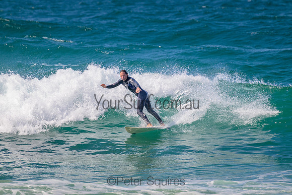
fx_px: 6490
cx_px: 146
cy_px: 98
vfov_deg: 1.7
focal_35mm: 800
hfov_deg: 2.6
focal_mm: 800
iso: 1100
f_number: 11
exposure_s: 1/2000
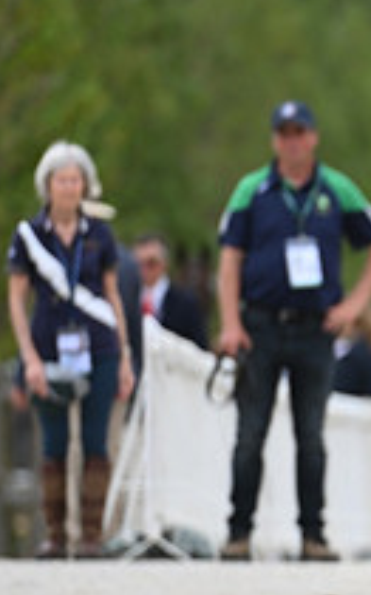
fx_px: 18273
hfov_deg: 1.2
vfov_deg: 1.9
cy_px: 330
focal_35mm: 1128
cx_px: 765
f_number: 5.6
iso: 500
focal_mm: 400
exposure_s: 1/1250
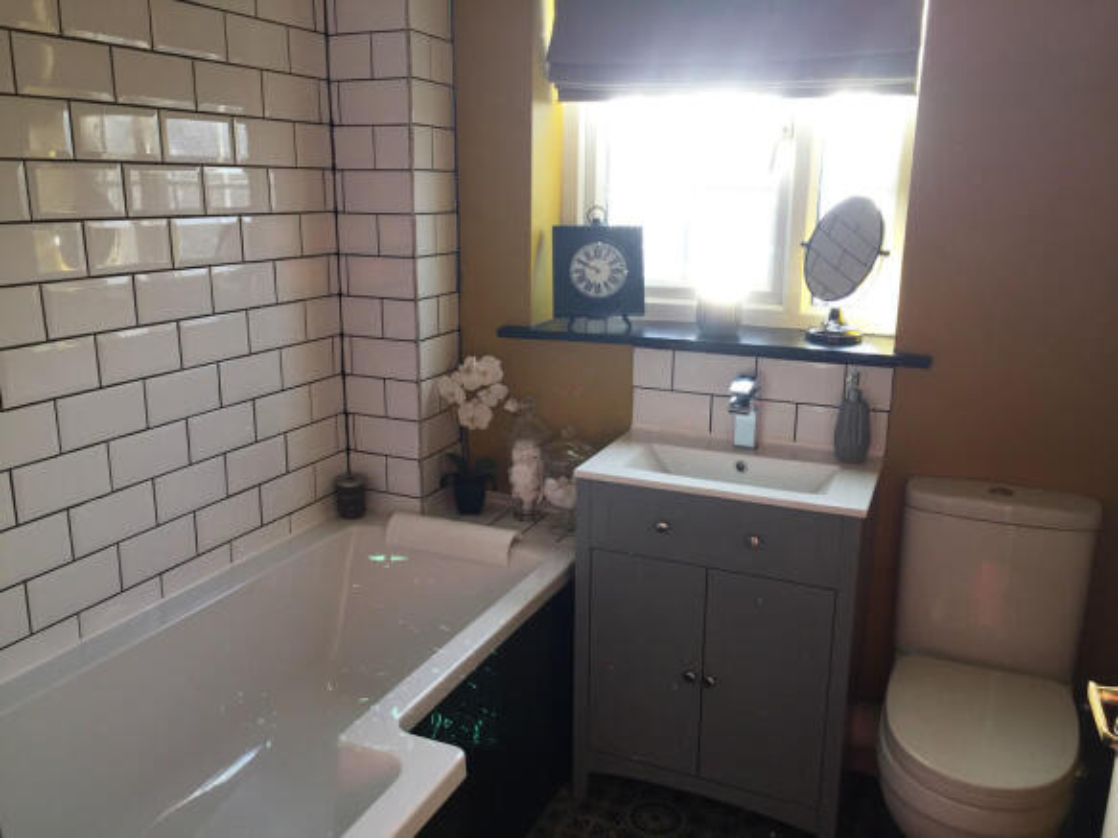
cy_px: 419
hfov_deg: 61.7
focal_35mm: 29
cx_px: 559
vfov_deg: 48.2
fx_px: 936
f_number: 2.2
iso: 50
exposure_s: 1/100
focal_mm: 4.15
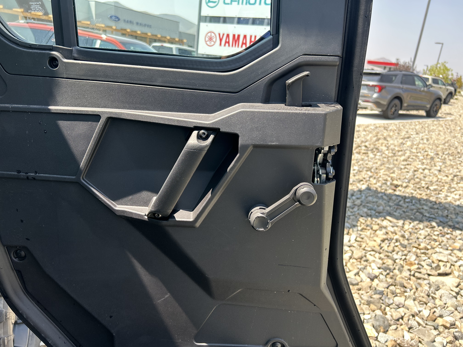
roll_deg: -6.6
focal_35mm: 26
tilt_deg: -16.4
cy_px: 174
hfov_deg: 67.3
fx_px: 348
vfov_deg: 53.1
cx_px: 232
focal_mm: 5.7
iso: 50
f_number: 1.5
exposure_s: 1/632
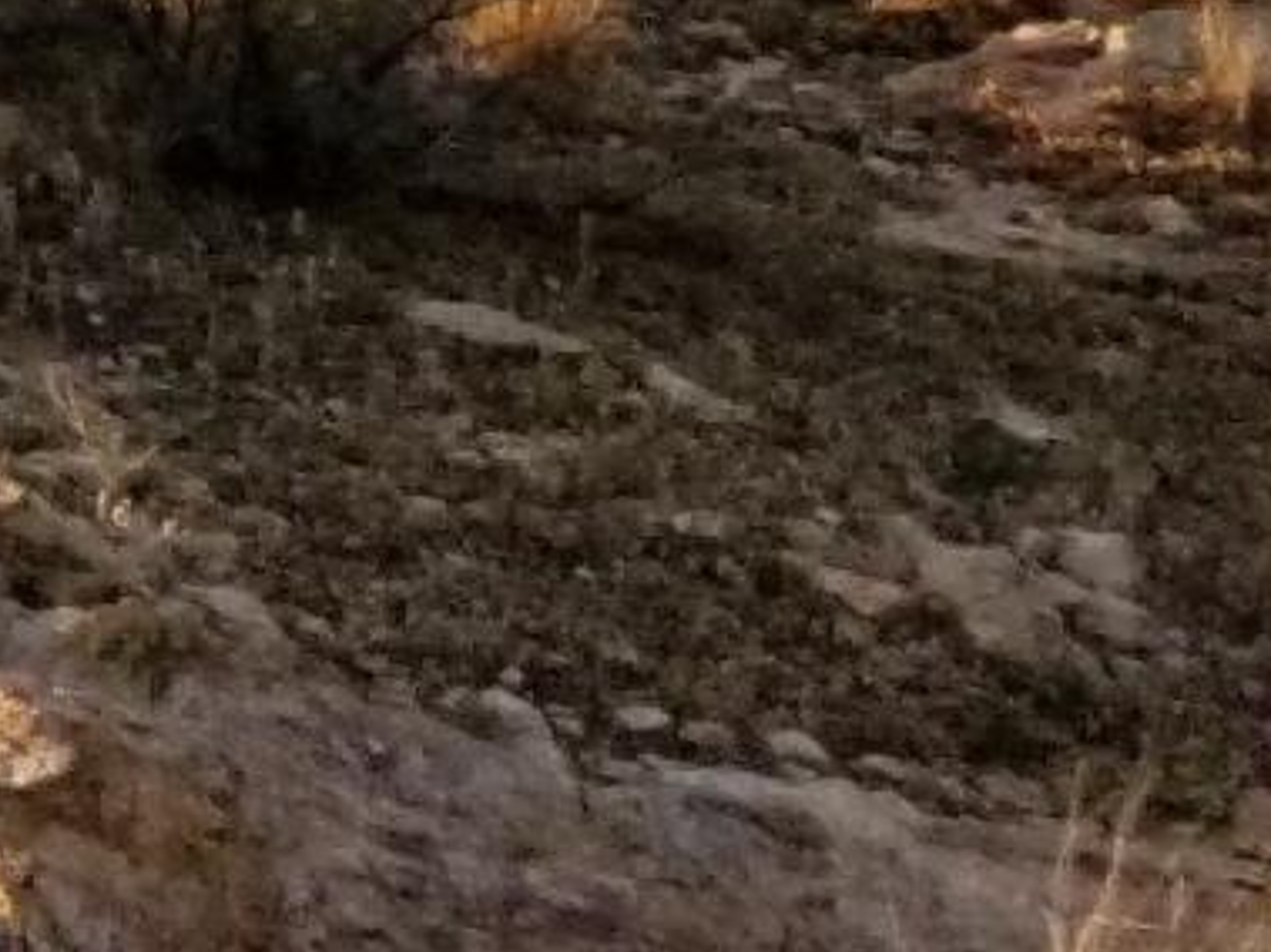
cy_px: -1763
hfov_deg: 7.2
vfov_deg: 6.6
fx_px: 7561
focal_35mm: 206
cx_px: -3749
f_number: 1.7
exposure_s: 1/1144
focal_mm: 4.25
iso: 50
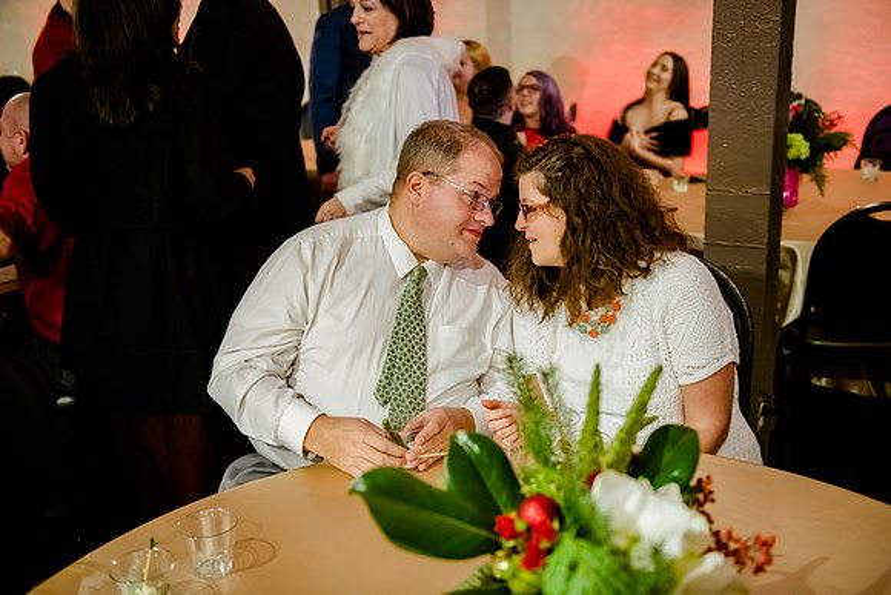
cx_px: 446
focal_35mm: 38
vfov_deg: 35.1
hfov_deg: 50.7
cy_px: 298
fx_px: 941
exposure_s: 1/100
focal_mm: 38
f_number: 2.8
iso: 5000
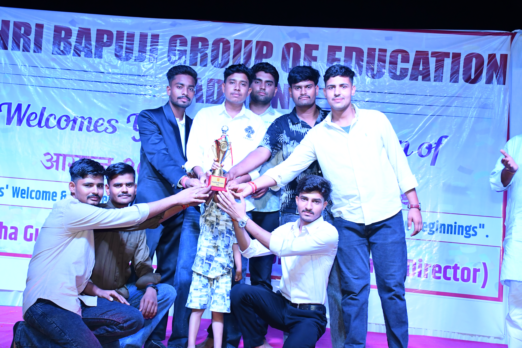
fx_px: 754
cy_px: 174
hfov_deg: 38.2
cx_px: 261
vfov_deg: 26.0
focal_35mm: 52
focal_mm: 35
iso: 2500
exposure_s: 1/200
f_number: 4.5
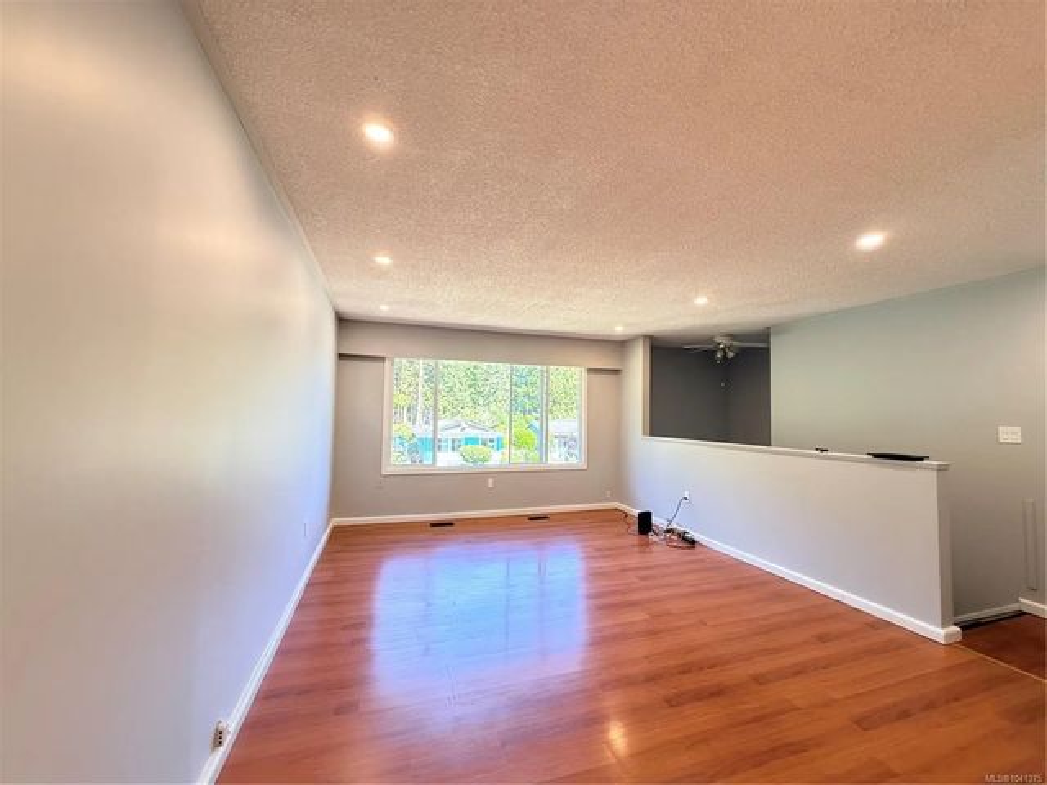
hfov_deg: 102.1
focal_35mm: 14
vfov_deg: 85.7
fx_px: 423
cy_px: 392
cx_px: 524
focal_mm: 2.22
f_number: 2.2
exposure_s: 1/103
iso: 200
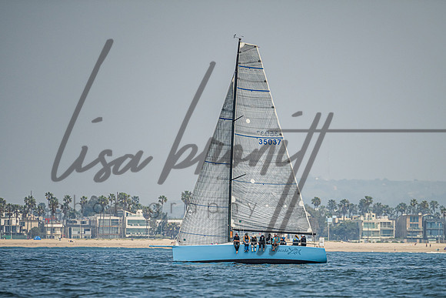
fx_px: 6767
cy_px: 203
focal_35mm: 546
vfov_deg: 2.5
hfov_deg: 3.8
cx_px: 259
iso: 360
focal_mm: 400
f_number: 5.6
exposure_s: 1/4000
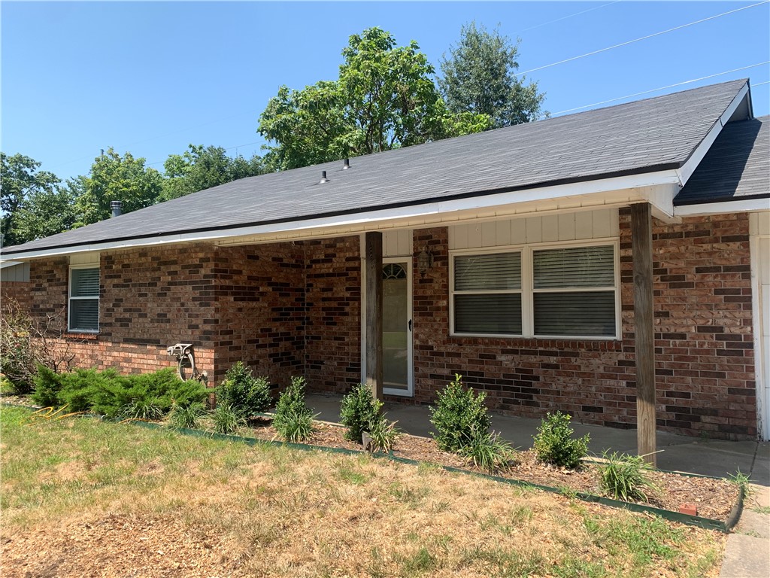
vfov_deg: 53.1
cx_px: 385
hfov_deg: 67.3
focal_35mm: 26
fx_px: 578
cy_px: 289
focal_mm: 4.25
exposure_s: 1/1350
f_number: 1.8
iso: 25
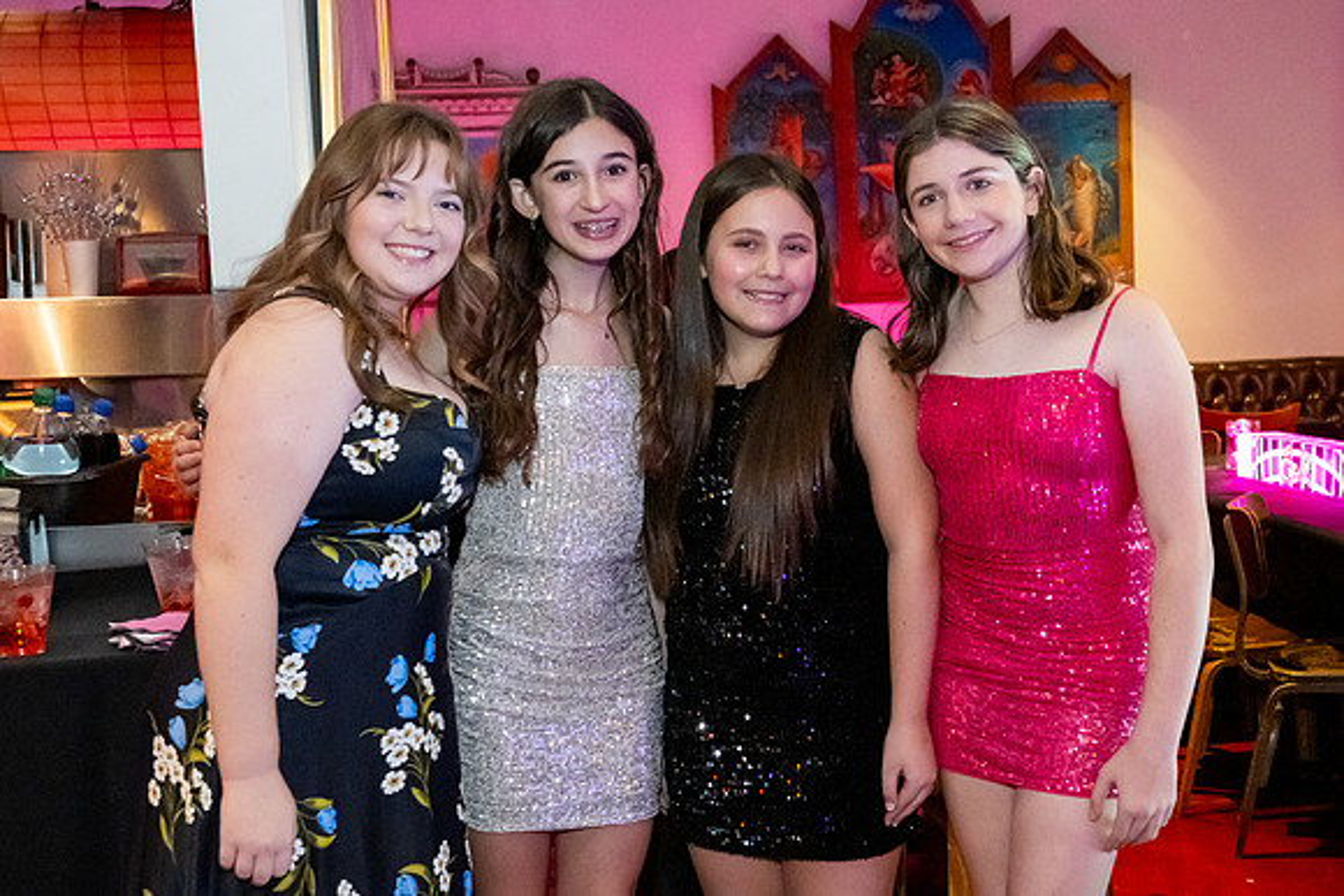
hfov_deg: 38.6
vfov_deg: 26.4
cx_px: 799
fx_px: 1911
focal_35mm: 51
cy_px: 479
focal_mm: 28.3
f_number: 4
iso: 6400
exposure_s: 1/60
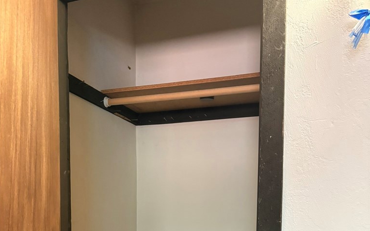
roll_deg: -0.7
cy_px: 240
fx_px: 373
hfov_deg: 52.7
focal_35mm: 37
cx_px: 184
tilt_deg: -1.8
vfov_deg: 31.4
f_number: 1.6
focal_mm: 5.96
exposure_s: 1/40
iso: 500
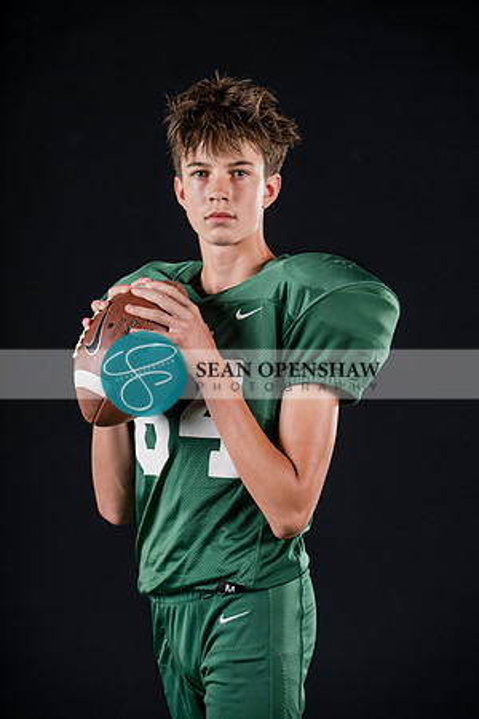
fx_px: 2016
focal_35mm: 101
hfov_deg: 13.6
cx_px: 240
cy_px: 360
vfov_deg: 20.2
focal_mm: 101
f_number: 4
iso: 200
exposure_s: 1/160
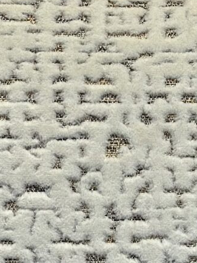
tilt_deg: -12.9
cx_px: 94
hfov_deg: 5.2
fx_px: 2154
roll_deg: +0.3
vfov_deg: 6.9
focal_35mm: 284
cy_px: 400
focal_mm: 6.86
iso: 80
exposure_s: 1/208
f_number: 1.78
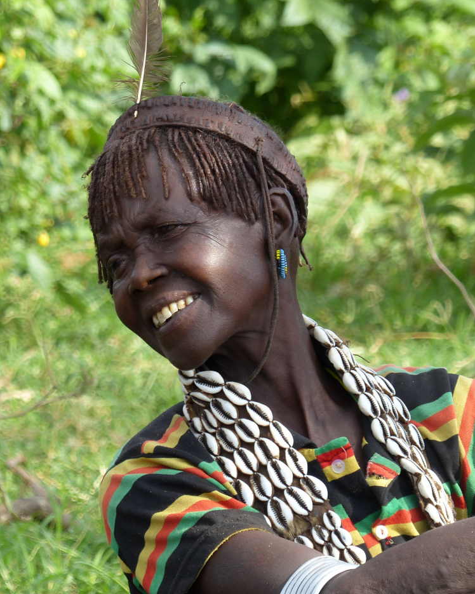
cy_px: 281
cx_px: 238
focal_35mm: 402
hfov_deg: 3.9
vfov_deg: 4.8
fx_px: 7064
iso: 100
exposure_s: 1/250
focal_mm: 69.3
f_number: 4
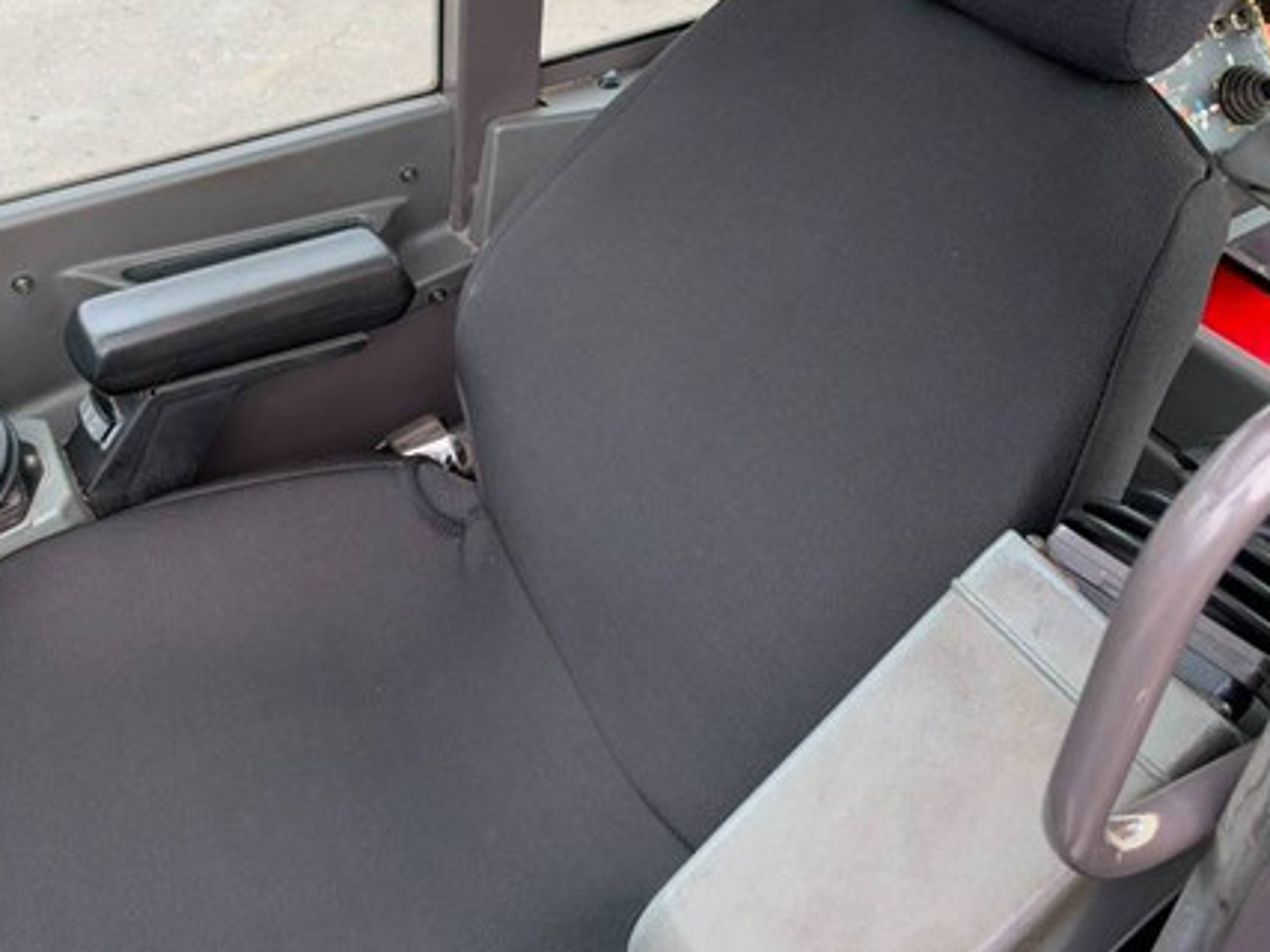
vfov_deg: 39.0
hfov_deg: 50.9
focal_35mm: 36
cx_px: 482
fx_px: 1320
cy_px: 283
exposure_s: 1/366
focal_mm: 6.93
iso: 64
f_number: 1.8
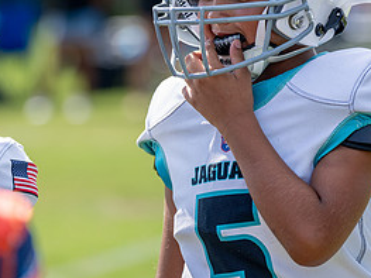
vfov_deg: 4.7
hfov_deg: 6.3
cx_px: 218
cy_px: 56
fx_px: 3385
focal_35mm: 316
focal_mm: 129
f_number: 2.8
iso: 200
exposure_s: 1/2500
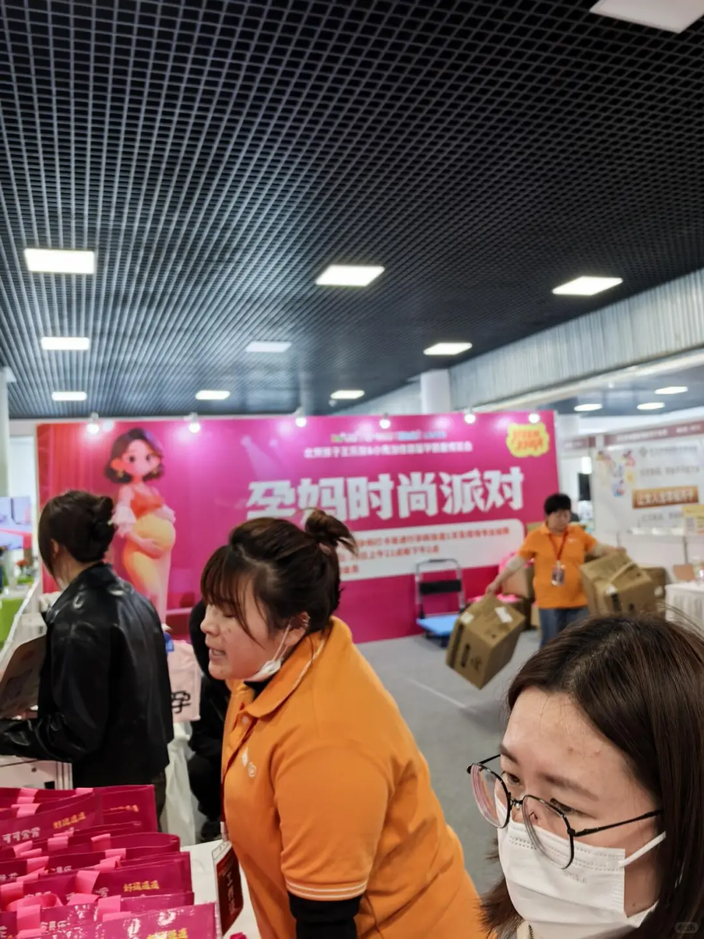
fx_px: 732
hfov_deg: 51.4
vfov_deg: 65.3
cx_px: 352
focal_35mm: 27
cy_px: 470
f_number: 2
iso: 200
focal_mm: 6.98
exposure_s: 1/50
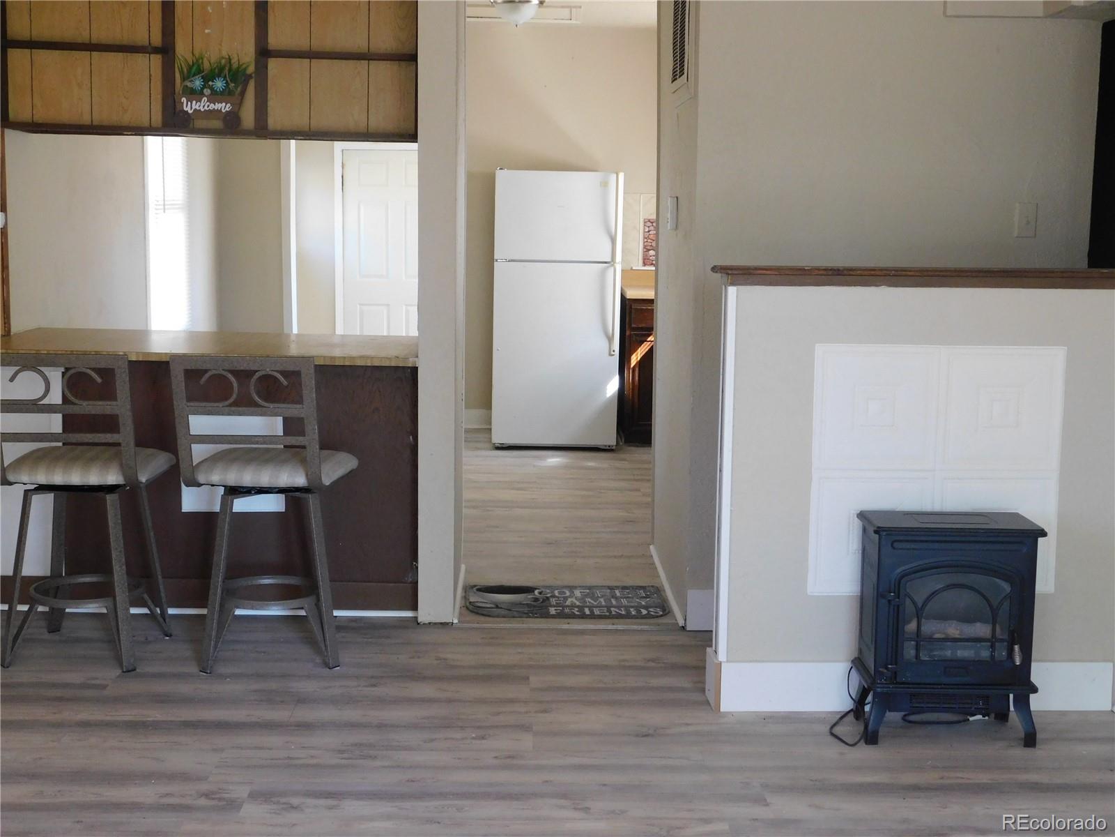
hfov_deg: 42.1
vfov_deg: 32.2
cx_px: 558
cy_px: 418
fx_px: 1449
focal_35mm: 45
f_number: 3.7
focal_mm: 8
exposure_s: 1/30
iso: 400
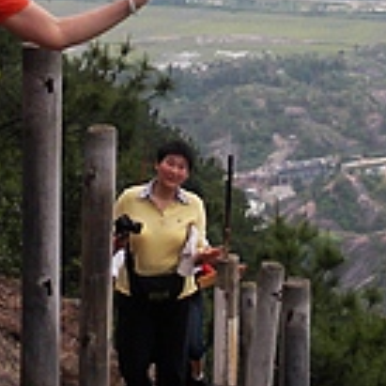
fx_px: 2094
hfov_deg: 10.5
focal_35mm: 166
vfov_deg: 10.4
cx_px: 192
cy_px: -38
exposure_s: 1/86.1
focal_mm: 6.3
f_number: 3.5
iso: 64
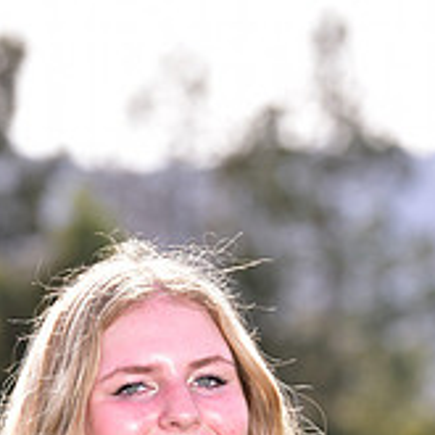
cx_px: 204
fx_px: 6369
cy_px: 659
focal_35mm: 448
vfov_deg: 3.9
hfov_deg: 3.9
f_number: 5
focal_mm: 150
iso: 100
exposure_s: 1/250
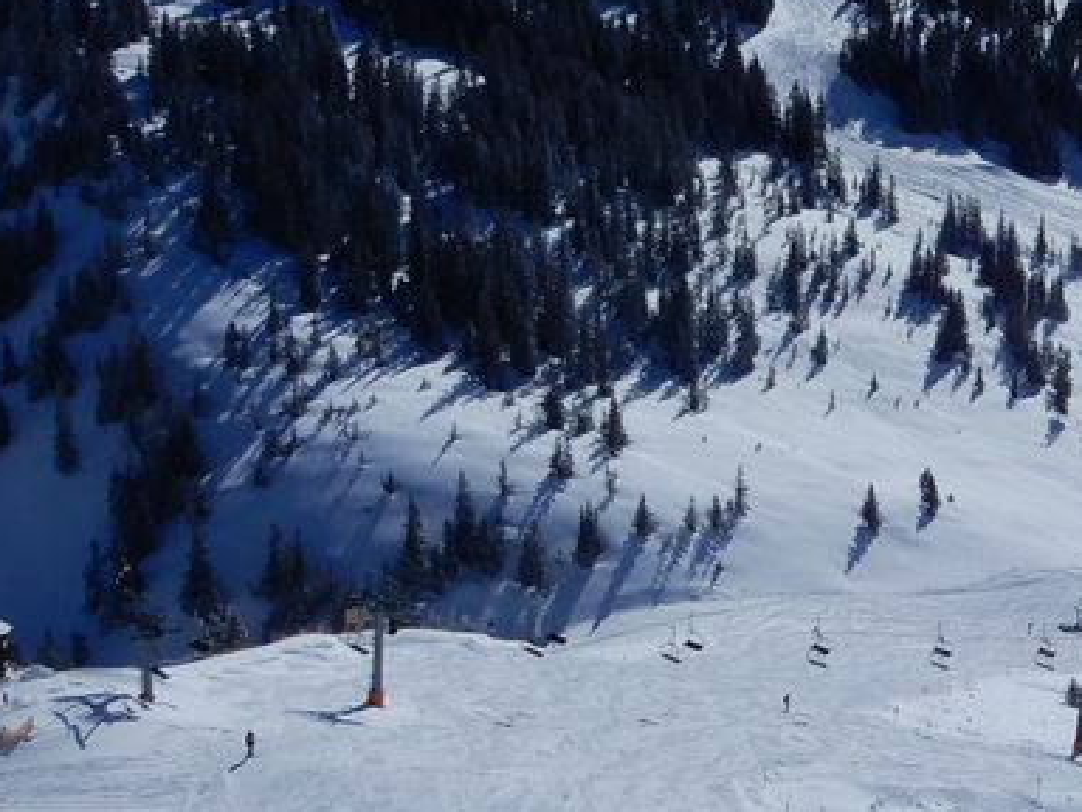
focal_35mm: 80
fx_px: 2501
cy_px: 254
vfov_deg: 18.4
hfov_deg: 23.3
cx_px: 1119
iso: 80
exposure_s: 1/1600
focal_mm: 4.3
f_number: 5.6
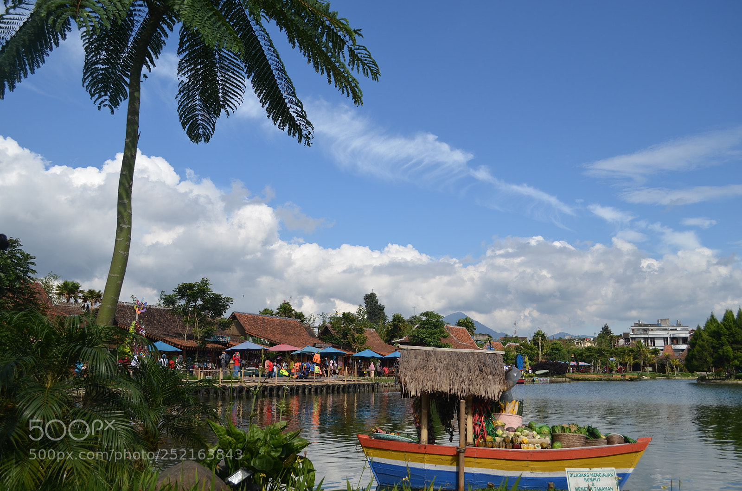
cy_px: 246
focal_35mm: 33
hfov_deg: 57.3
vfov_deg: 39.8
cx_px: 371
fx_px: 679
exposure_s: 1/800
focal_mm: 22
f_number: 5.6
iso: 100
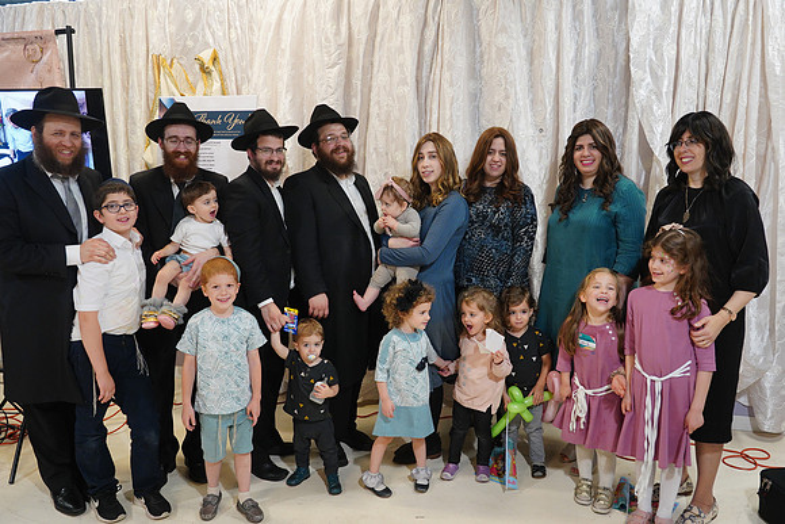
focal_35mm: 30
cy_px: 262
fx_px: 654
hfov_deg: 61.9
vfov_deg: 43.6
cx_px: 392
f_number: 4.5
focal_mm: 30
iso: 2000
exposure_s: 1/100
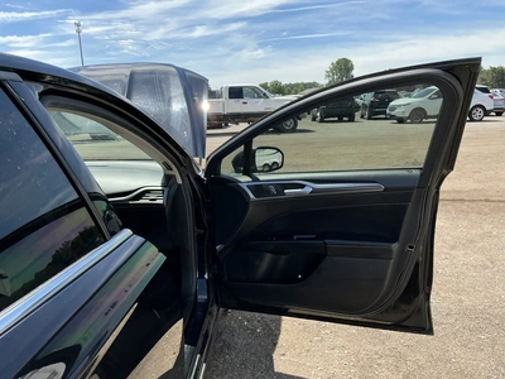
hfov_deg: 63.4
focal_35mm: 28
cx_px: 252
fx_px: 408
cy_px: 190
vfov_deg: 49.7
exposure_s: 1/912
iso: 25
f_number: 1.8
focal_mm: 3
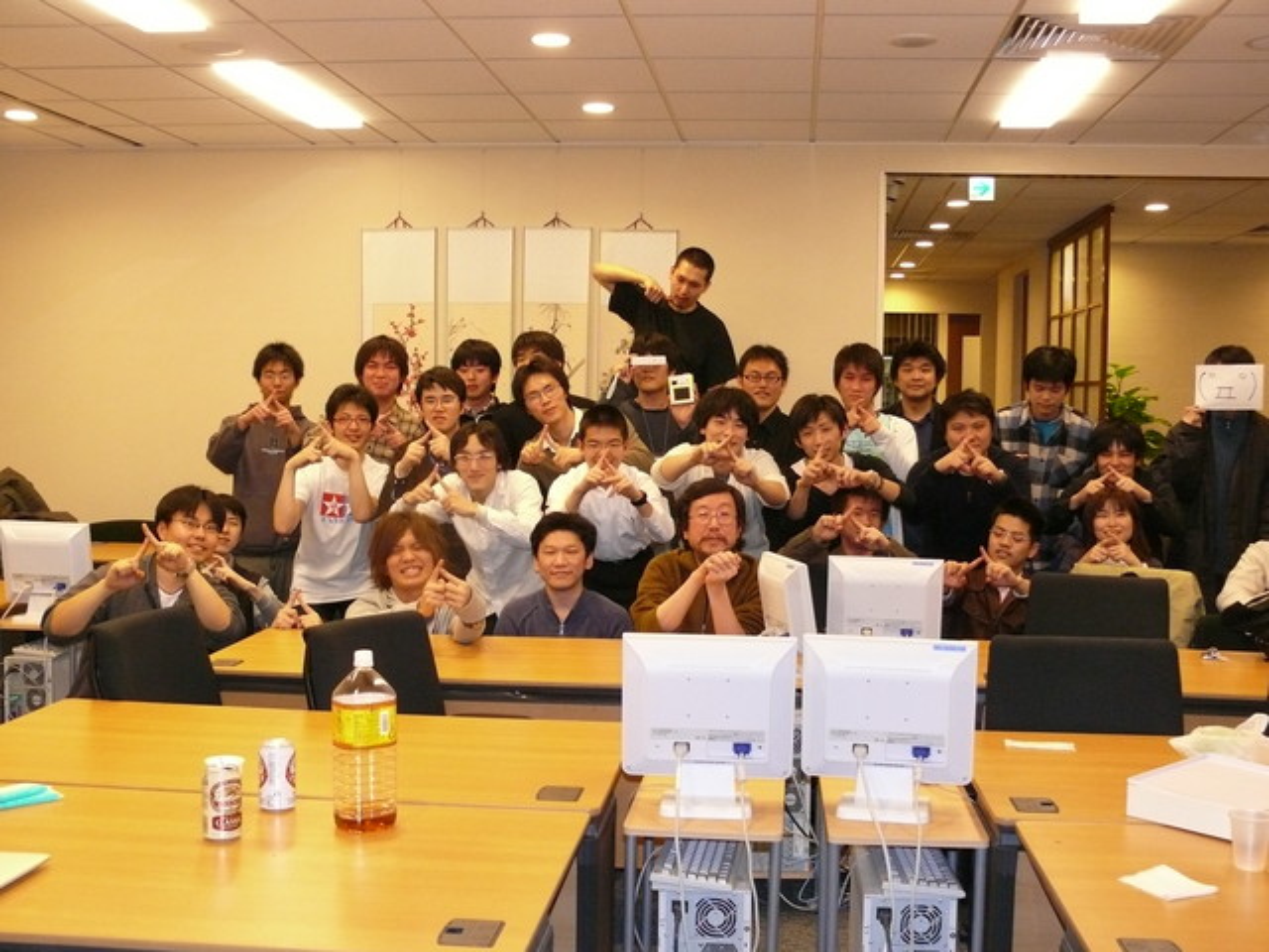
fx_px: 1503
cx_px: 634
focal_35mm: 41
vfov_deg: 35.1
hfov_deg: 45.8
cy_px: 476
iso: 400
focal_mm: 8.5
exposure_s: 1/50
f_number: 2.8
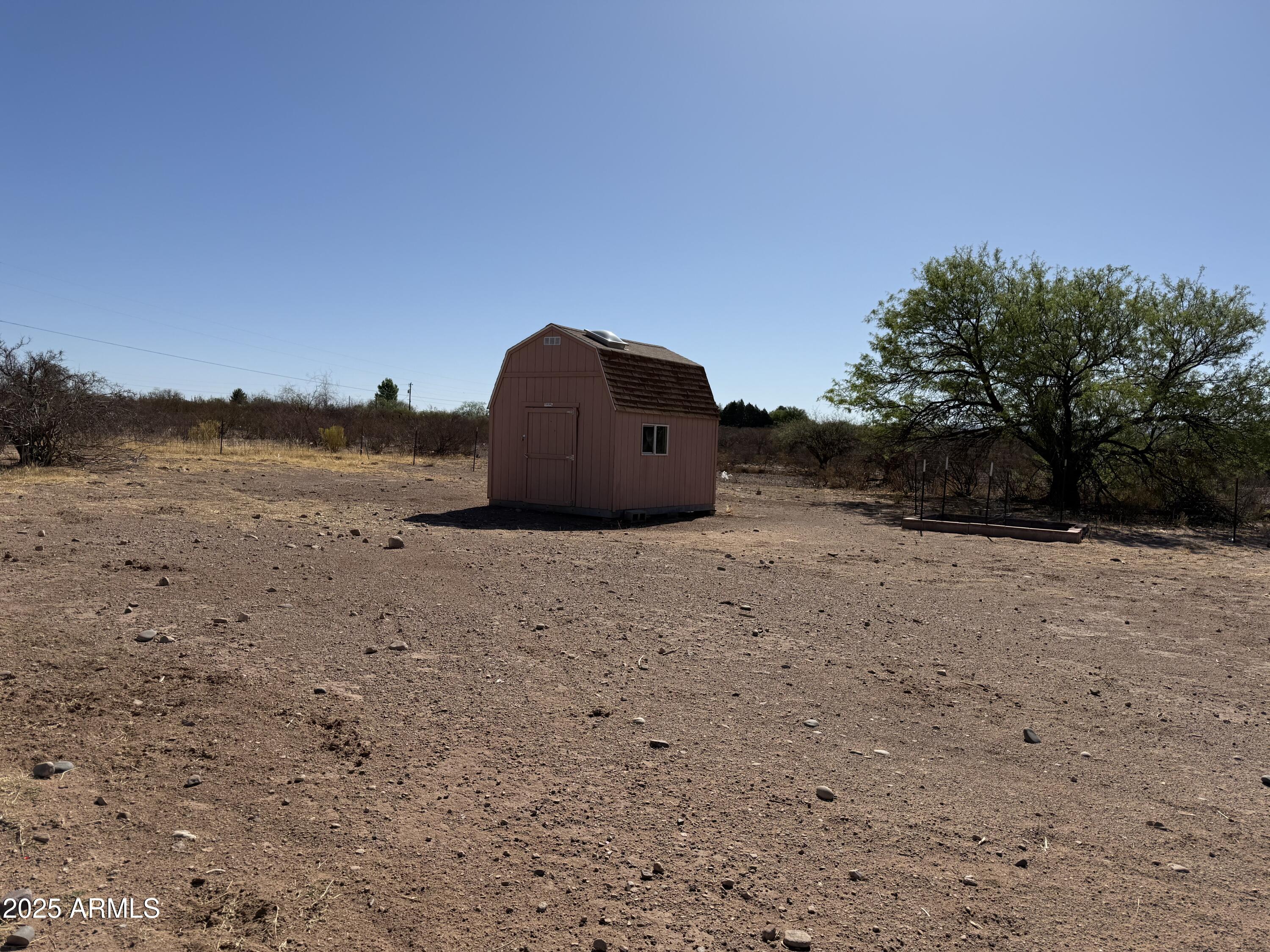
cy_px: 476
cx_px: 635
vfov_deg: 56.8
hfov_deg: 71.6
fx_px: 881
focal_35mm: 24
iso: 80
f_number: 1.78
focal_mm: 6.76
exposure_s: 1/9091
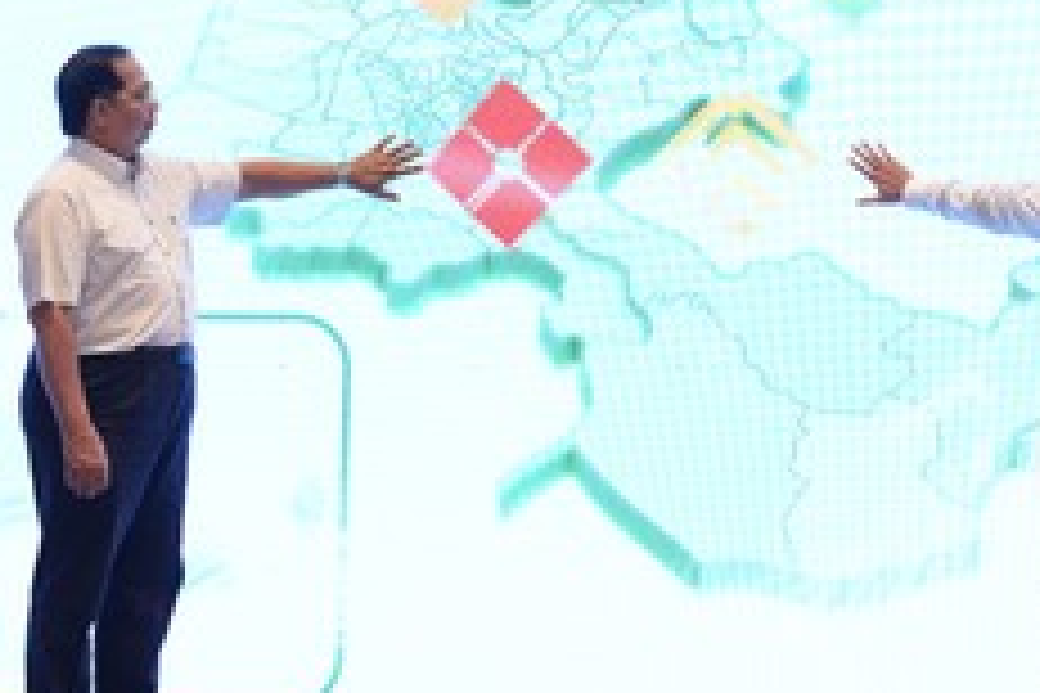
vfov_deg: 12.1
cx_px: 855
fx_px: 3206
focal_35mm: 111
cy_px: -115
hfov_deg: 18.2
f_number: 2.8
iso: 400
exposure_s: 1/100
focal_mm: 40
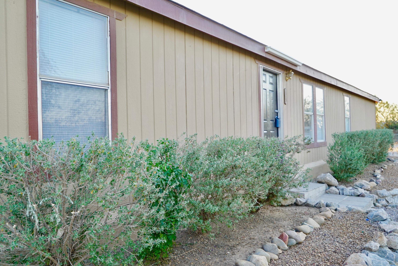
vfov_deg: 46.4
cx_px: 199
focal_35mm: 28
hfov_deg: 65.5
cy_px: 133
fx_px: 310
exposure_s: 1/160
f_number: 4
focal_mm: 28
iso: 640
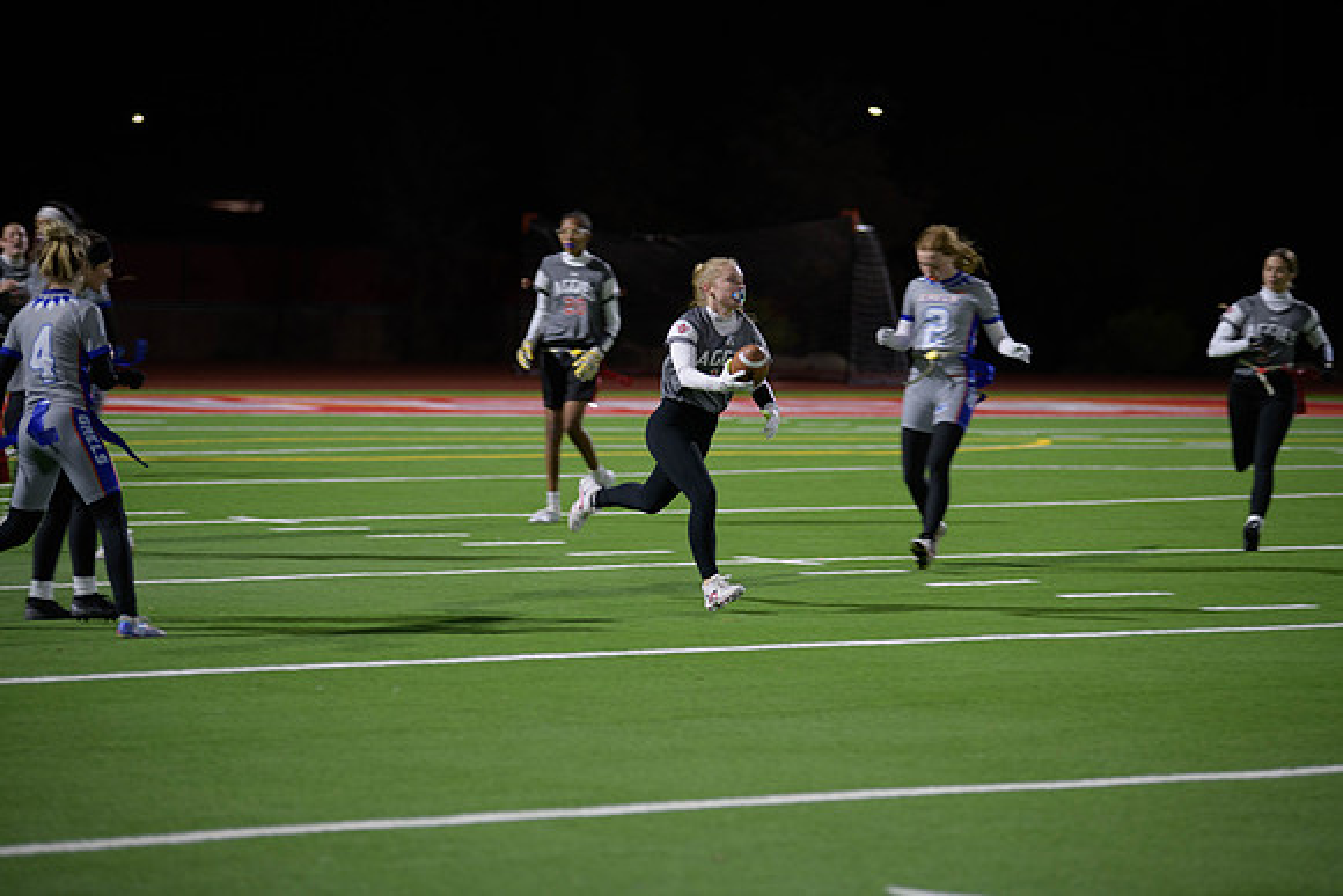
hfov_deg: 14.7
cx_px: 672
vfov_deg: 9.8
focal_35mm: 140
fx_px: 5224
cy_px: 448
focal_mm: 140
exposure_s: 1/200
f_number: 2.8
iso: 800
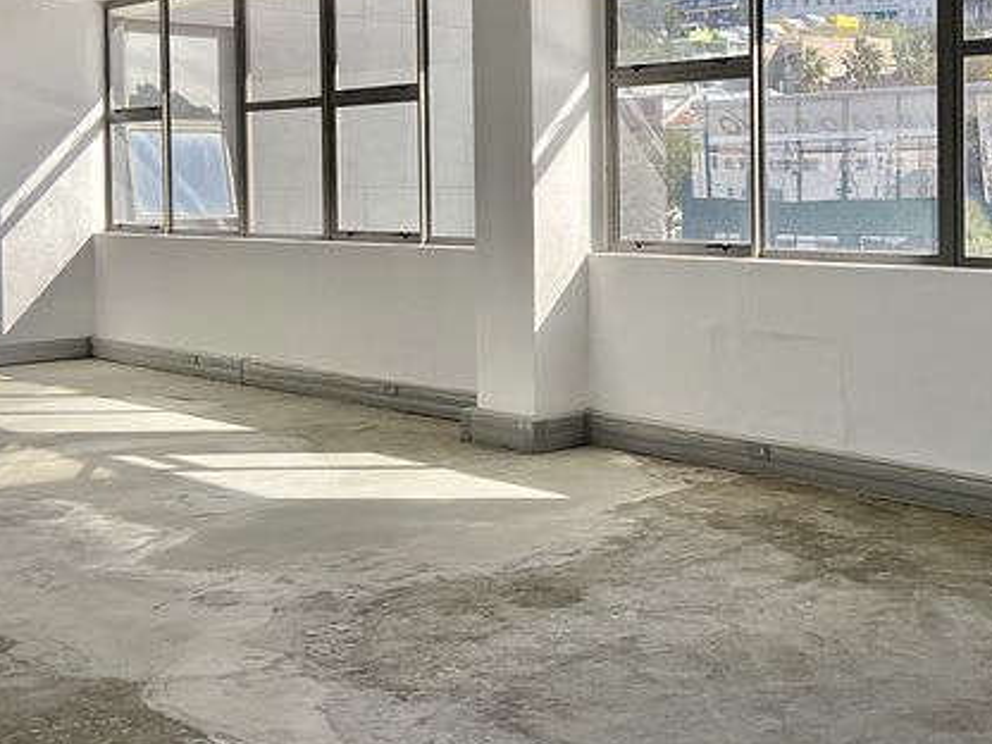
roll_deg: -0.3
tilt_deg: -0.9
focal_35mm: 50
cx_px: 742
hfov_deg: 37.3
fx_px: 1433
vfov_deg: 28.8
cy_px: 229
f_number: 1.8
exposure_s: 1/121
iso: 64
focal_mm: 4.25
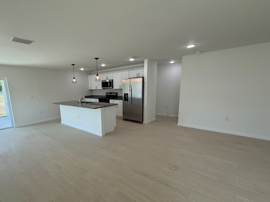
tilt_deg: -11.1
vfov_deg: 74.5
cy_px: 110
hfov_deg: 89.8
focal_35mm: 17
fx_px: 133
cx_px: 107
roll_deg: +2.2
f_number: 2.2
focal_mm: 2.22
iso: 64
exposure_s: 1/138
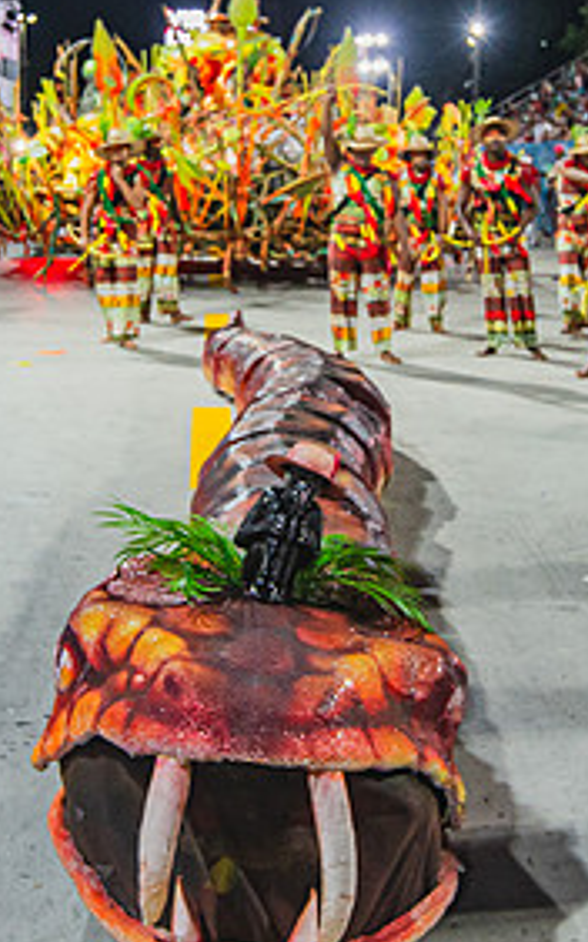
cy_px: 337
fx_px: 1360
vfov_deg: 37.9
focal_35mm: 53
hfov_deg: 24.4
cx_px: 305
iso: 1600
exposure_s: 1/320
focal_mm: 18
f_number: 4
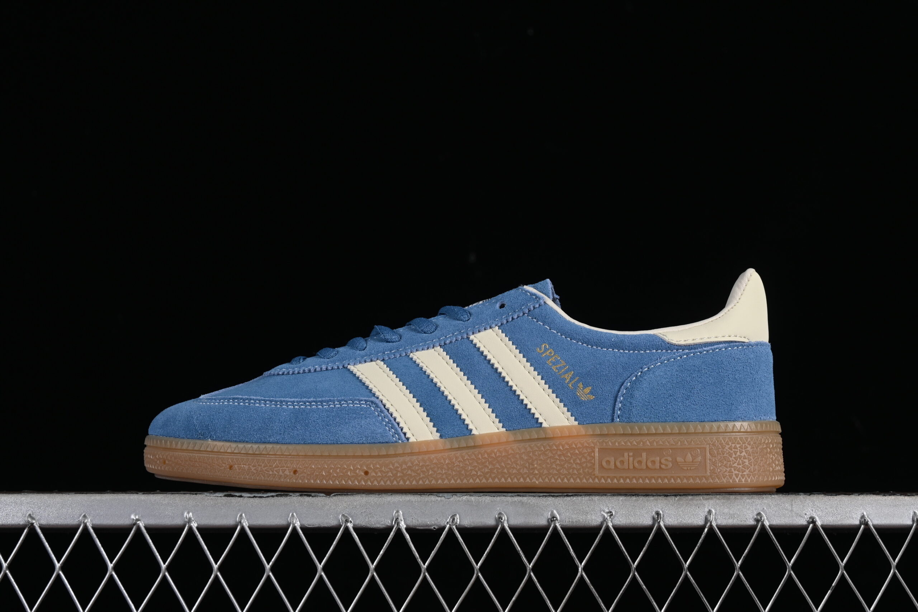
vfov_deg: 18.2
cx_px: 459
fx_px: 1912
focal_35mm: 75
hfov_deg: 27.0
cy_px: 306
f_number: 8
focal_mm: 50
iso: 160
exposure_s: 1/80
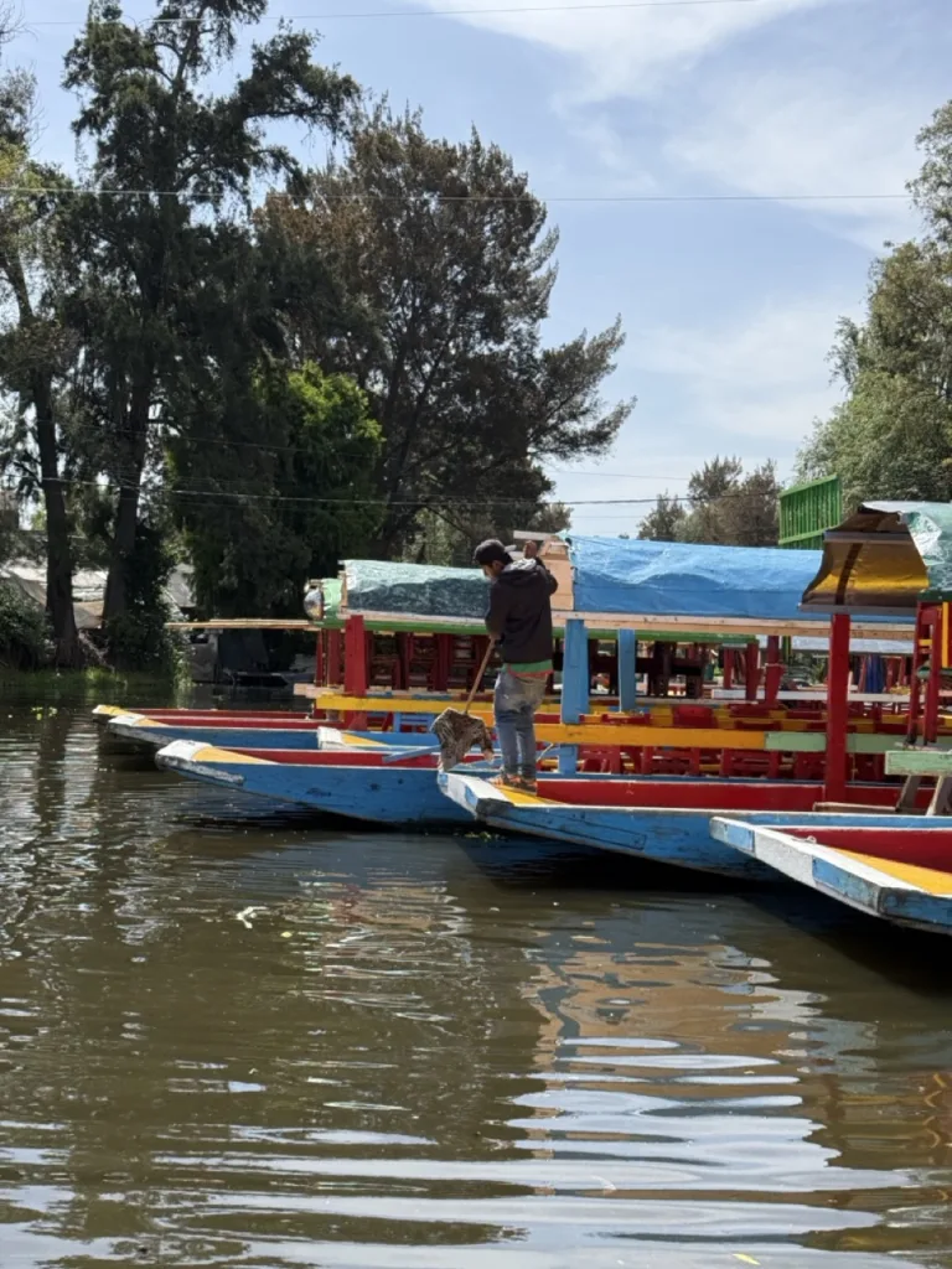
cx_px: 476
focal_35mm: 48
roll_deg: -2.2
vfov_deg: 39.7
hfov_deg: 30.3
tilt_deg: +2.5
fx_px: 1760
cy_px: 634
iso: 80
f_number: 1.78
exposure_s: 1/3704
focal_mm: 6.76
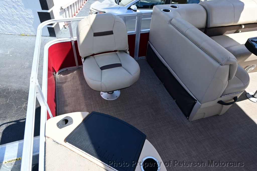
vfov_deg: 53.1
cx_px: 128
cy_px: 86
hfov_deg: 73.8
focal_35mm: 24
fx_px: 171
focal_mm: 16
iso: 100
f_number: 6.3
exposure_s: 1/160
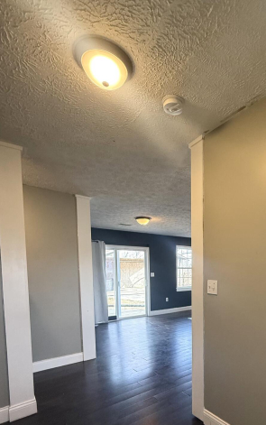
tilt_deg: -4.2
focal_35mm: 21
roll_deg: +0.2
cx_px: 206
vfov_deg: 79.1
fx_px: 243
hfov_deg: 54.2
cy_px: 289
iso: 320
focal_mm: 2.22
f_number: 2.2
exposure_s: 1/120
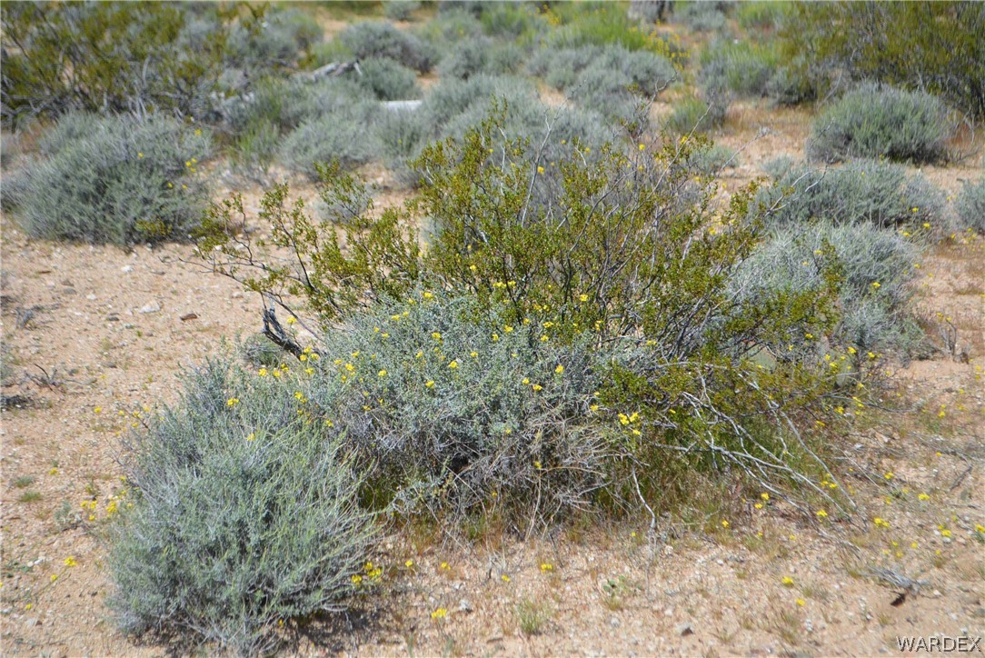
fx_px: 2258
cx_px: 492
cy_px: 329
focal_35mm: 82
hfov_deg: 24.6
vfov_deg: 16.6
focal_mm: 55
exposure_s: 1/1600
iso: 400
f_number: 6.3
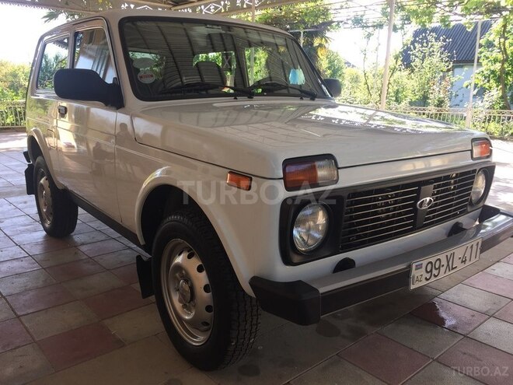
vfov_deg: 48.2
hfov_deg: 61.7
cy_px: 192
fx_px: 430
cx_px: 256
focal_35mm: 29
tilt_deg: -13.8
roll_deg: -0.9
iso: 32
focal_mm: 4.15
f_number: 2.2
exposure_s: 1/190
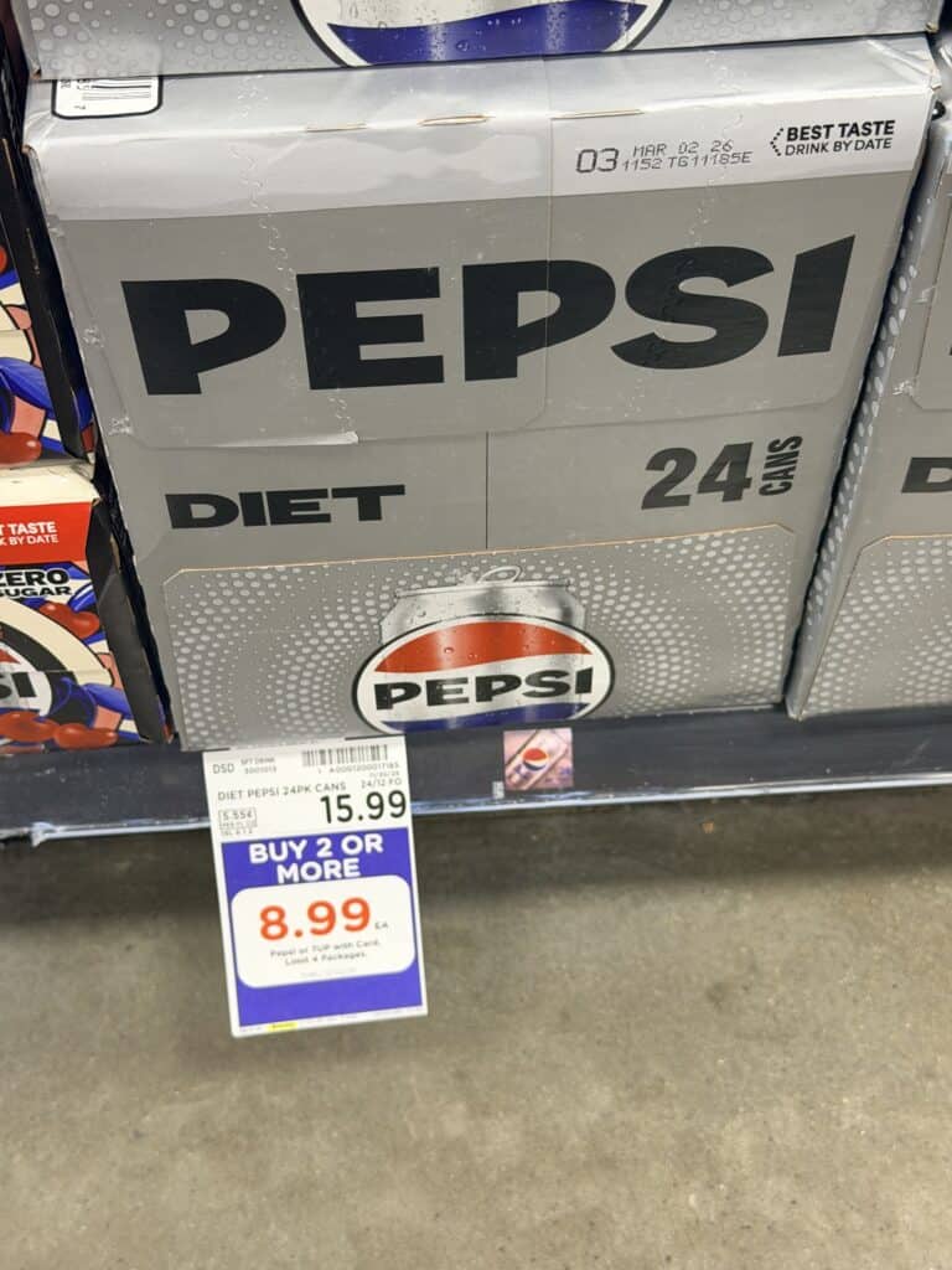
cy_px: 635
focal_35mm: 48
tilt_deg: -54.1
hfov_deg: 30.3
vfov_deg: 39.7
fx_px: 1760
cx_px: 476
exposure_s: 1/60
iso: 160
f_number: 1.78
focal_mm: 6.76
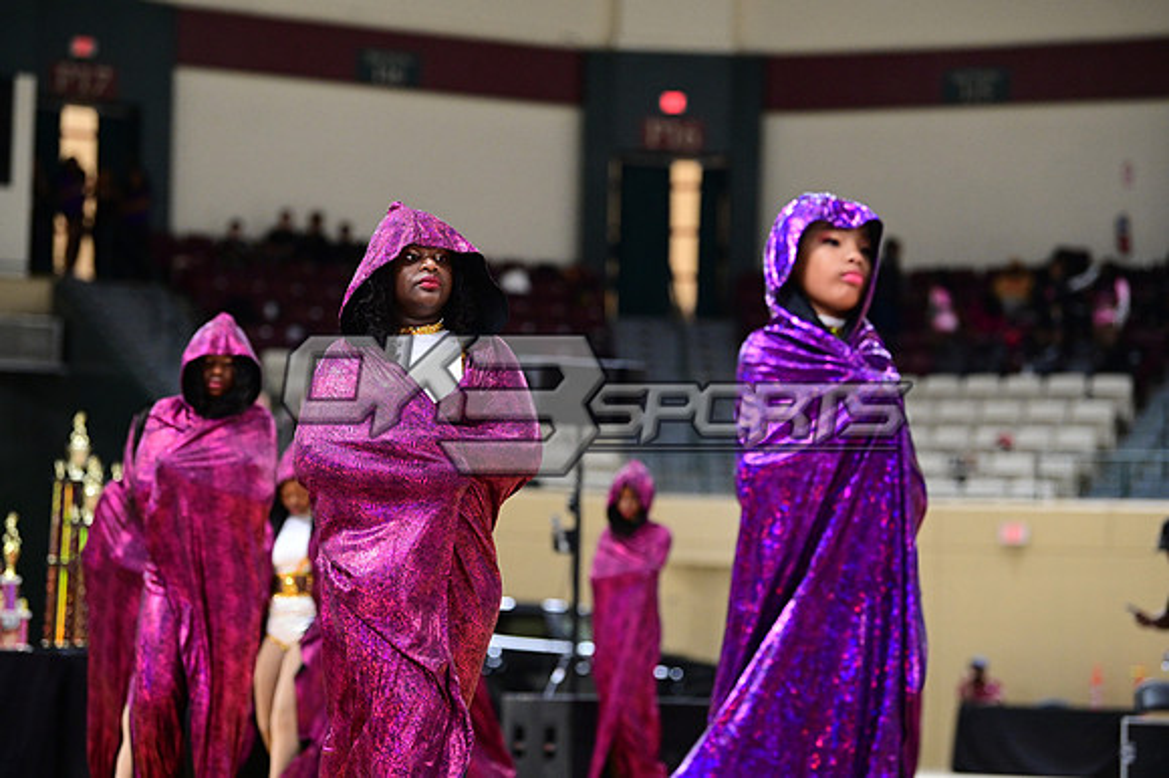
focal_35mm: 120
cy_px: 389
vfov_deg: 11.4
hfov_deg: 17.1
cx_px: 584
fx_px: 3894
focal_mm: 120
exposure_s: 1/1000
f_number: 3.2
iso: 6400
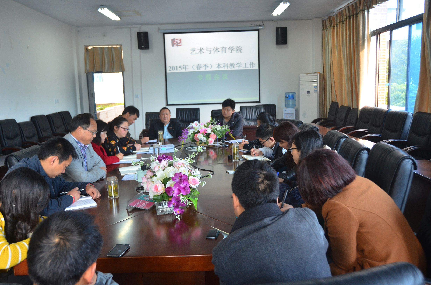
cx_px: 216
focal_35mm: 30
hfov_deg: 62.0
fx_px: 358
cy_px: 142
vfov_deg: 43.4
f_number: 3.5
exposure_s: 1/125
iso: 800
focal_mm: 20
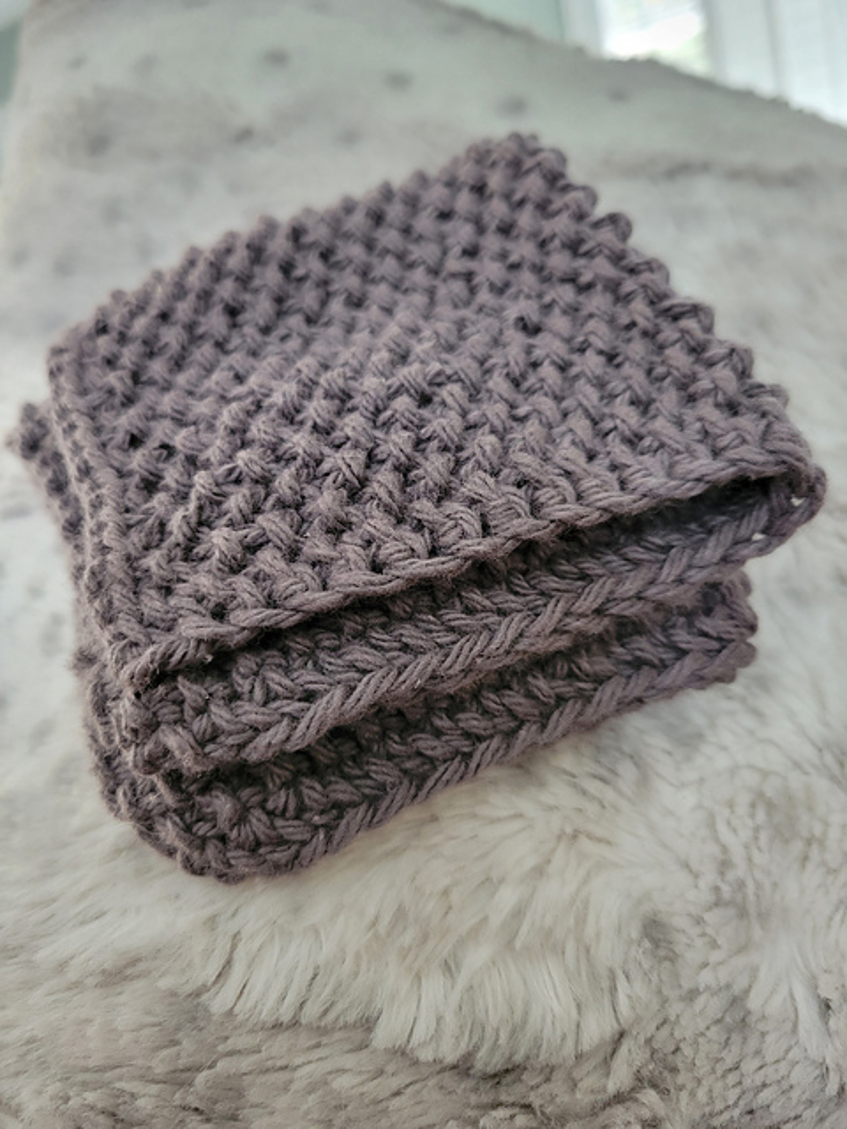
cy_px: 564
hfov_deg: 53.1
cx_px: 424
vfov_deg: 67.3
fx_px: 848
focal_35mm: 26
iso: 640
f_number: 1.8
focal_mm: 5.4
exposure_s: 1/40
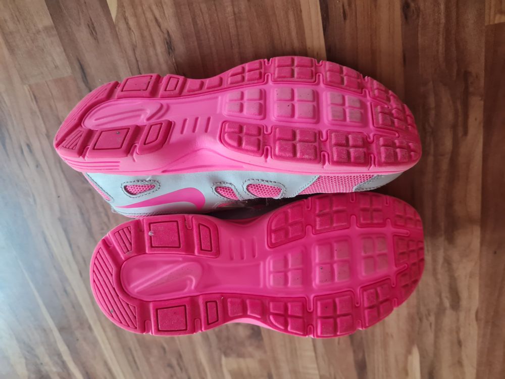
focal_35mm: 26
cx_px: 252
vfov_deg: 53.1
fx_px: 379
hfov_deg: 67.3
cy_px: 190
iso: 250
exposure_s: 1/50
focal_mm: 5.4
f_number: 1.8
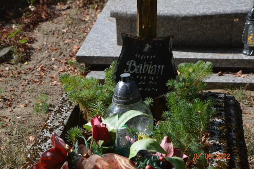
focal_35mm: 93
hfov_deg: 21.9
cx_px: 127
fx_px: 656
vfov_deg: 14.7
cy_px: 84
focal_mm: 62
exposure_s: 1/200
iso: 100
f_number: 7.1
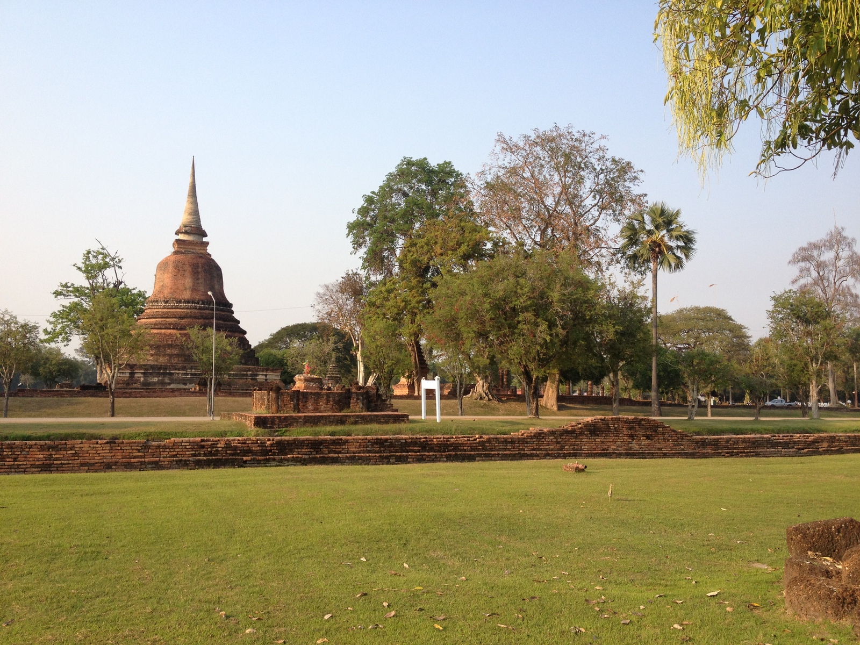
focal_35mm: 35
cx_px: 430
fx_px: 870
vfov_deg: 40.7
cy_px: 322
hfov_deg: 52.6
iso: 50
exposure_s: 1/635
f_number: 2.4
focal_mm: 4.28
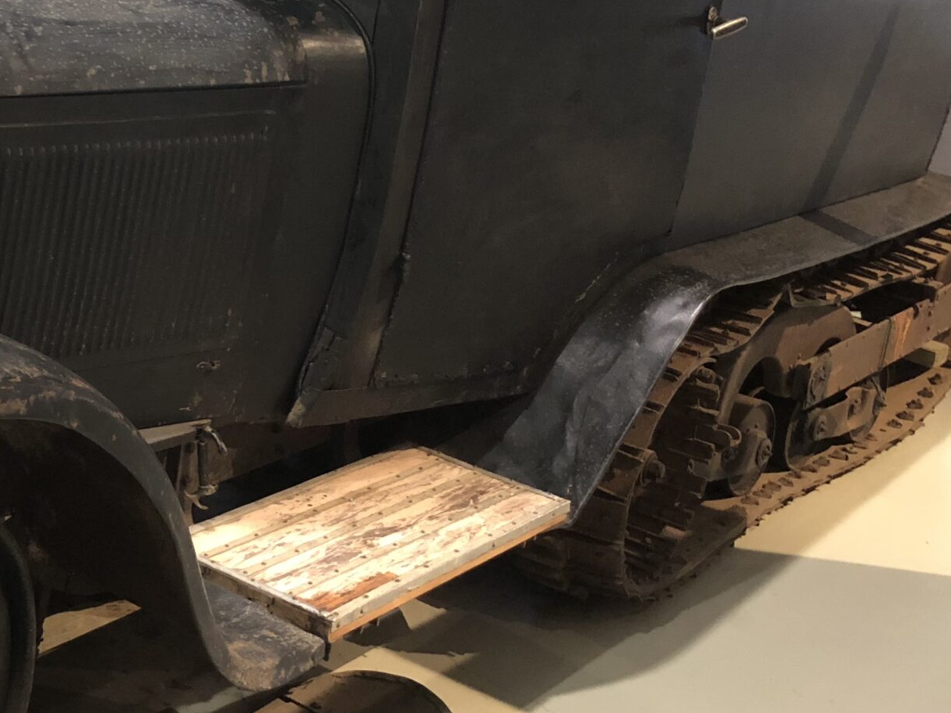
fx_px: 1621
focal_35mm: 59
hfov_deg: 31.4
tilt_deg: -16.5
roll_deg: -5.4
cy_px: 356
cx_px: 124
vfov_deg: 24.8
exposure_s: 1/4
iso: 100
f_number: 1.8
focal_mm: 3.99
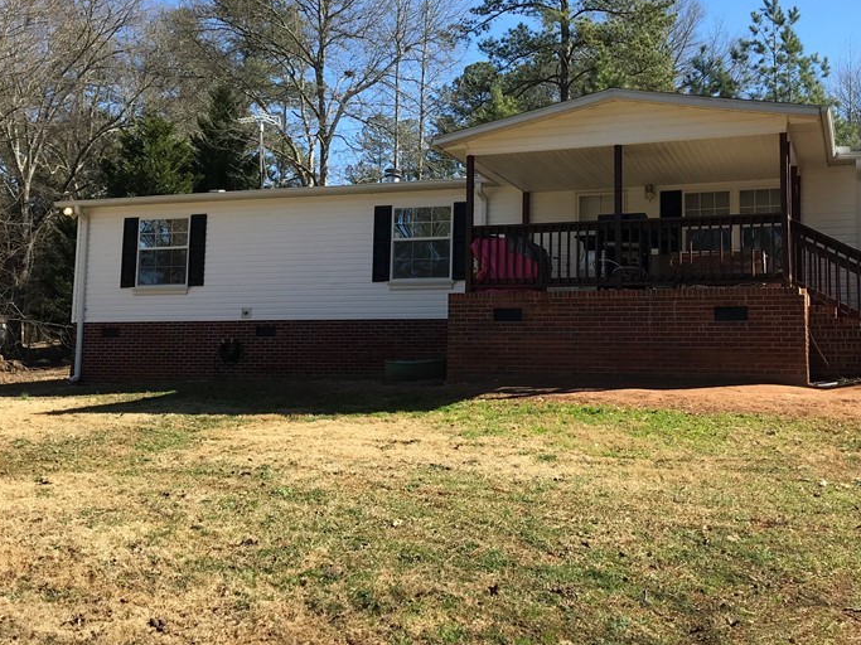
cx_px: 458
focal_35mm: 42
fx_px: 1044
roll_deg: -0.8
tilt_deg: +8.8
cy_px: 283
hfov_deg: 44.8
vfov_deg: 34.3
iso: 20
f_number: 1.8
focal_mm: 3.99
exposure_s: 1/1259
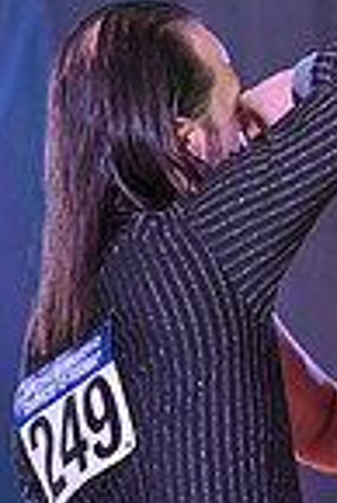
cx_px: 603
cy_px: 867
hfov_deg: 3.4
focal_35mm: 399
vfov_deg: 5.1
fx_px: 5589
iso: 2500
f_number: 4.5
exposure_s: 1/400
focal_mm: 100
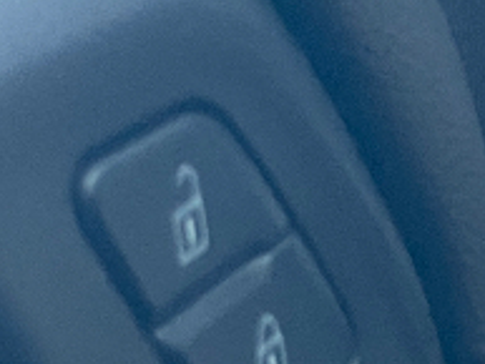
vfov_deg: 5.4
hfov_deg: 6.8
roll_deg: +3.3
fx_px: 3869
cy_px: -143
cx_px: 1206
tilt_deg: -13.0
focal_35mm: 276
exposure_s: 1/122
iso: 64
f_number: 2
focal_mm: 6
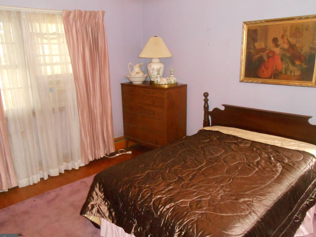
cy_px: 120
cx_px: 146
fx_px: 256
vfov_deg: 49.7
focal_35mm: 28
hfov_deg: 63.4
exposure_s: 1/25
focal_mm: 4.6
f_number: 3.5
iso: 800
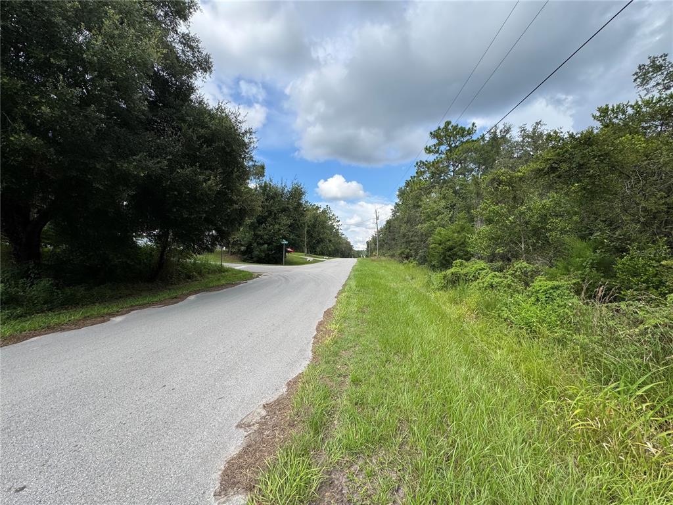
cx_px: 336
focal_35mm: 14
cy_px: 252
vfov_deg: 85.7
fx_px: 272
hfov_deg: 102.1
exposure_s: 1/921
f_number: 2.2
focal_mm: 2.22
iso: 50
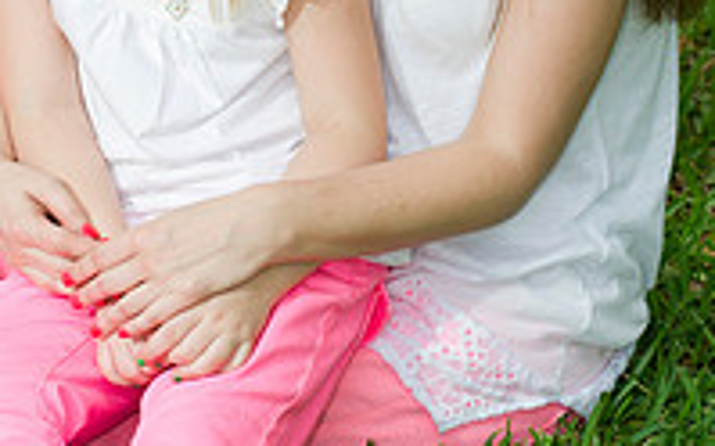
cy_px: 22
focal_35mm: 267
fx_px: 5198
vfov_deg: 4.9
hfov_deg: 7.9
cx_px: 221
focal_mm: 116
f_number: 5
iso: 200
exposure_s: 1/250
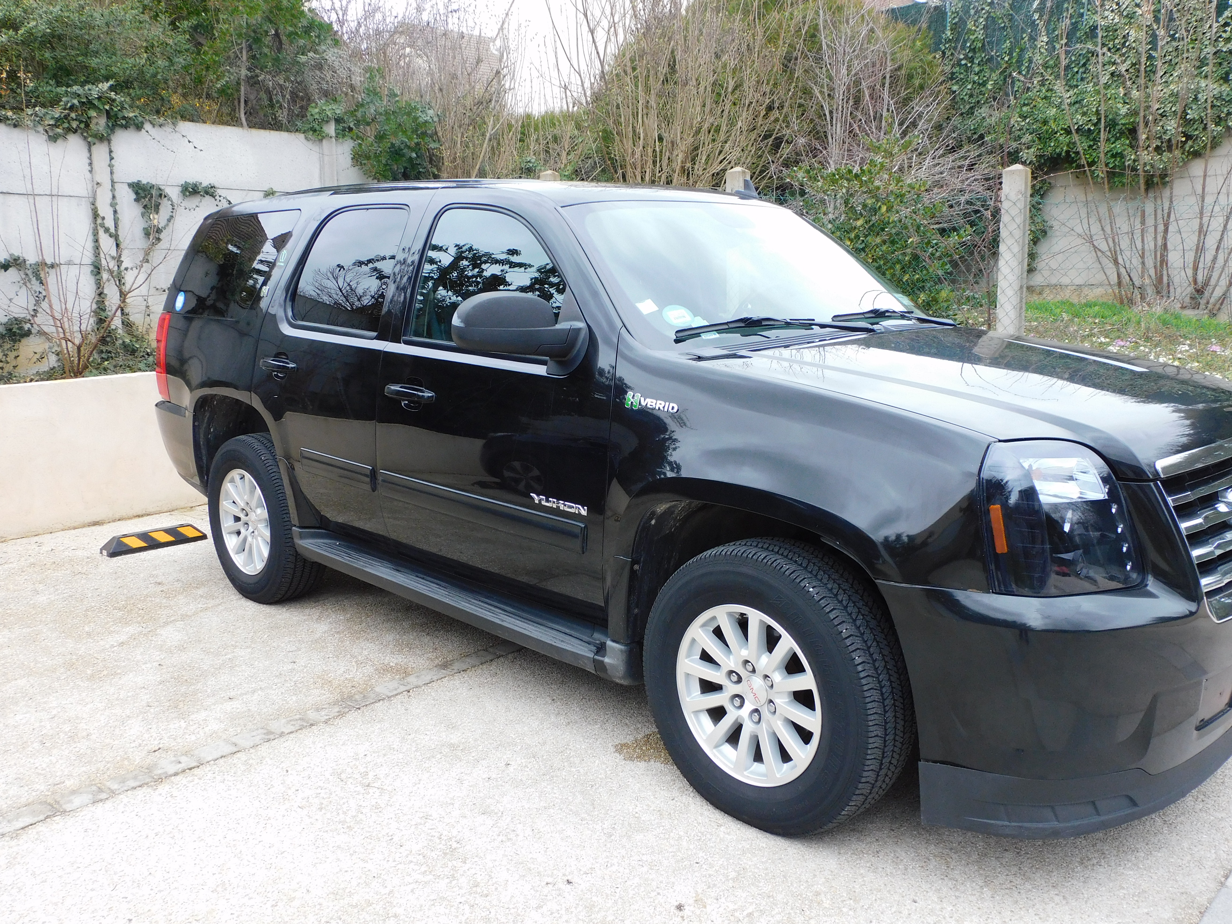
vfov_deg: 46.8
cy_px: 462
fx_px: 1068
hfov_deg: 60.0
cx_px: 616
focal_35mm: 30
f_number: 3.5
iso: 200
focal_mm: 5.4
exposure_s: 1/250
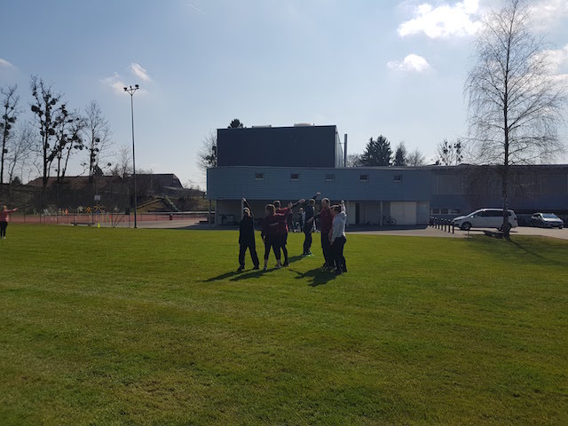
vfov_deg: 53.1
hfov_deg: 67.3
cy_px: 213
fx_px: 427
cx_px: 284
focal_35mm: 26
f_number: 1.7
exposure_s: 1/5760
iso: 40
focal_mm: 4.2
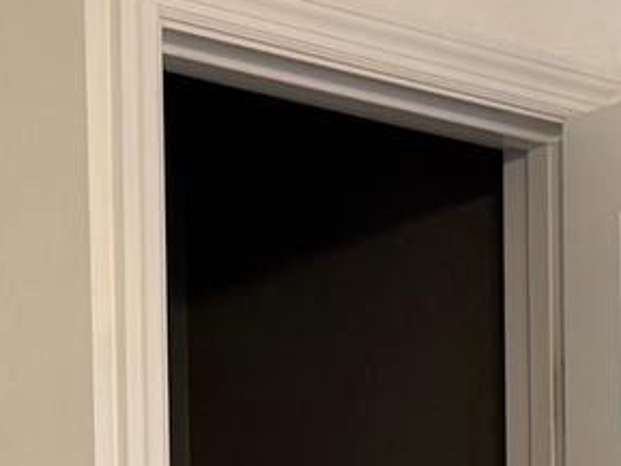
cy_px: 984
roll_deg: +1.4
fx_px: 3051
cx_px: 297
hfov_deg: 11.6
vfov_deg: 8.2
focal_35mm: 170
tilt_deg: -0.2
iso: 160
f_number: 1.78
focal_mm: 6.76
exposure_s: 1/60
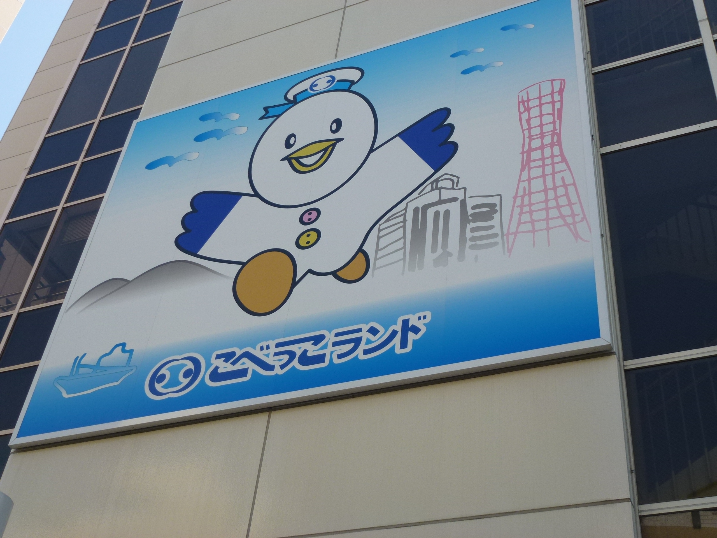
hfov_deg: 42.1
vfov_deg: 32.2
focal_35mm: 45
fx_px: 932
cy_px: 269
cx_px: 358
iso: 100
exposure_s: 1/500
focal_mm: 8
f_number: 4
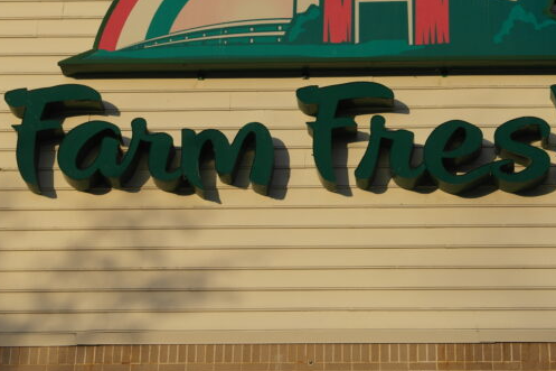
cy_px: 86
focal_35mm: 119
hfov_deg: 17.2
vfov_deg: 11.5
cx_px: 364
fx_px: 1837
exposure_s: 1/400
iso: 100
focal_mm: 50
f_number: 9
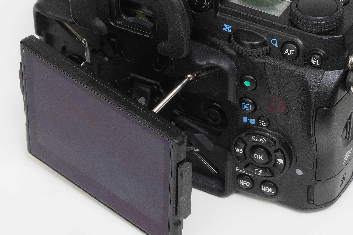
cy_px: 129
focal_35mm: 125
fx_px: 1226
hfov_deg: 16.4
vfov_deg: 11.0
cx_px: 176
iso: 400
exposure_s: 1/50
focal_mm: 60
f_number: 18
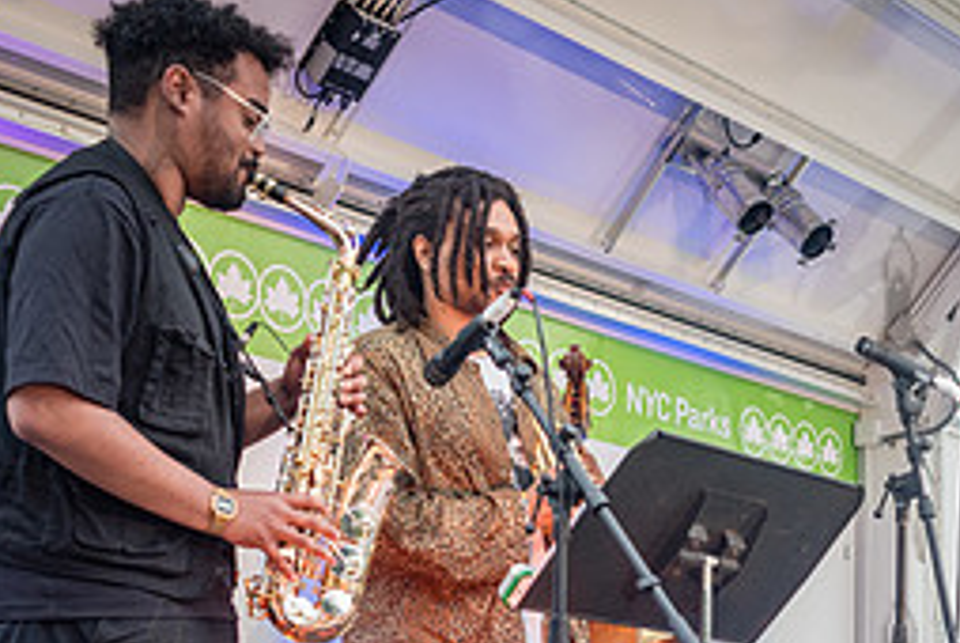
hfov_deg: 24.5
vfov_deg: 16.7
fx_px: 2136
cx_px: 896
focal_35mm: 80
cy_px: 656
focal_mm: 35
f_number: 4.5
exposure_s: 1/320
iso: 1600
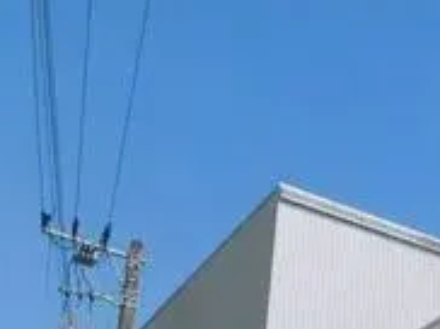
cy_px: 484
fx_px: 1028
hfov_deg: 21.7
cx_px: 580
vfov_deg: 16.6
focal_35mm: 81
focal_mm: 4
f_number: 6
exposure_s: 1/640
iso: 125
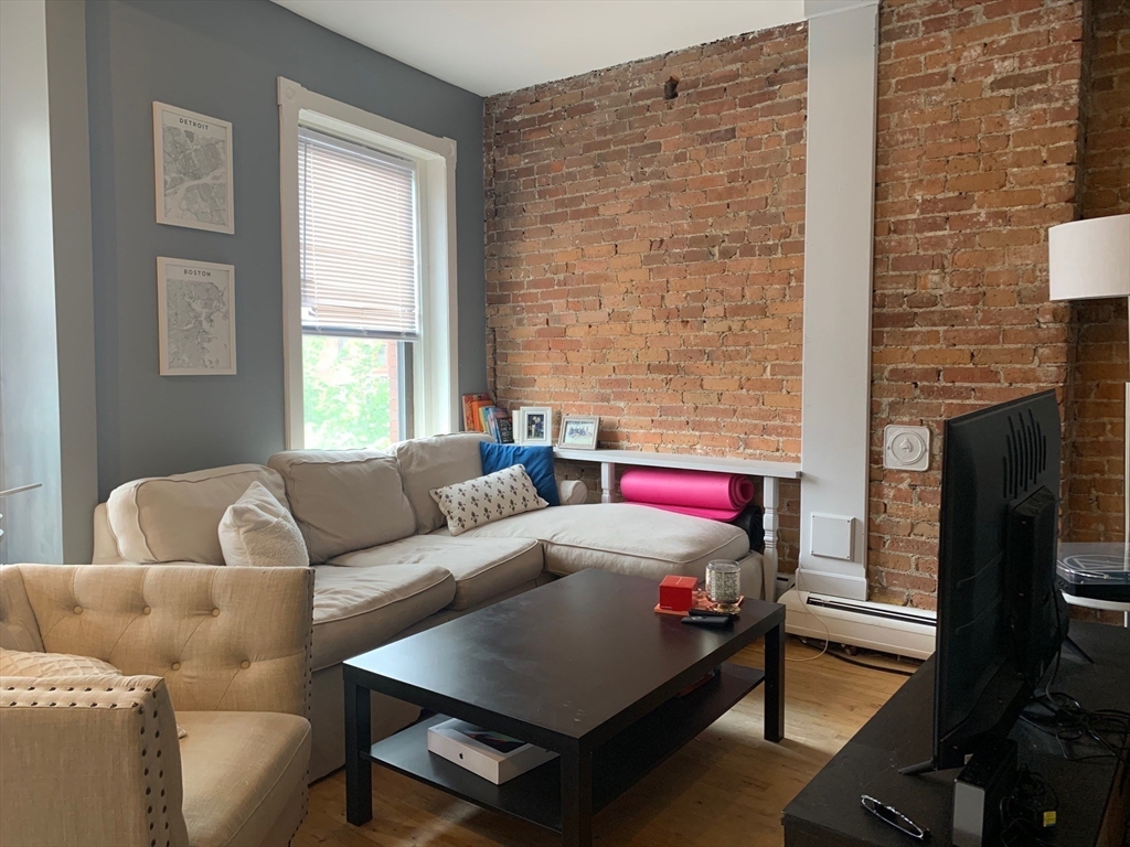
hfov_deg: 67.3
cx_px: 565
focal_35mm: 26
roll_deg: -0.3
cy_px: 424
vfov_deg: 53.1
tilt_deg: -3.4
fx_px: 849
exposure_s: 1/60
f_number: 1.8
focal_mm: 4.25
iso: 100
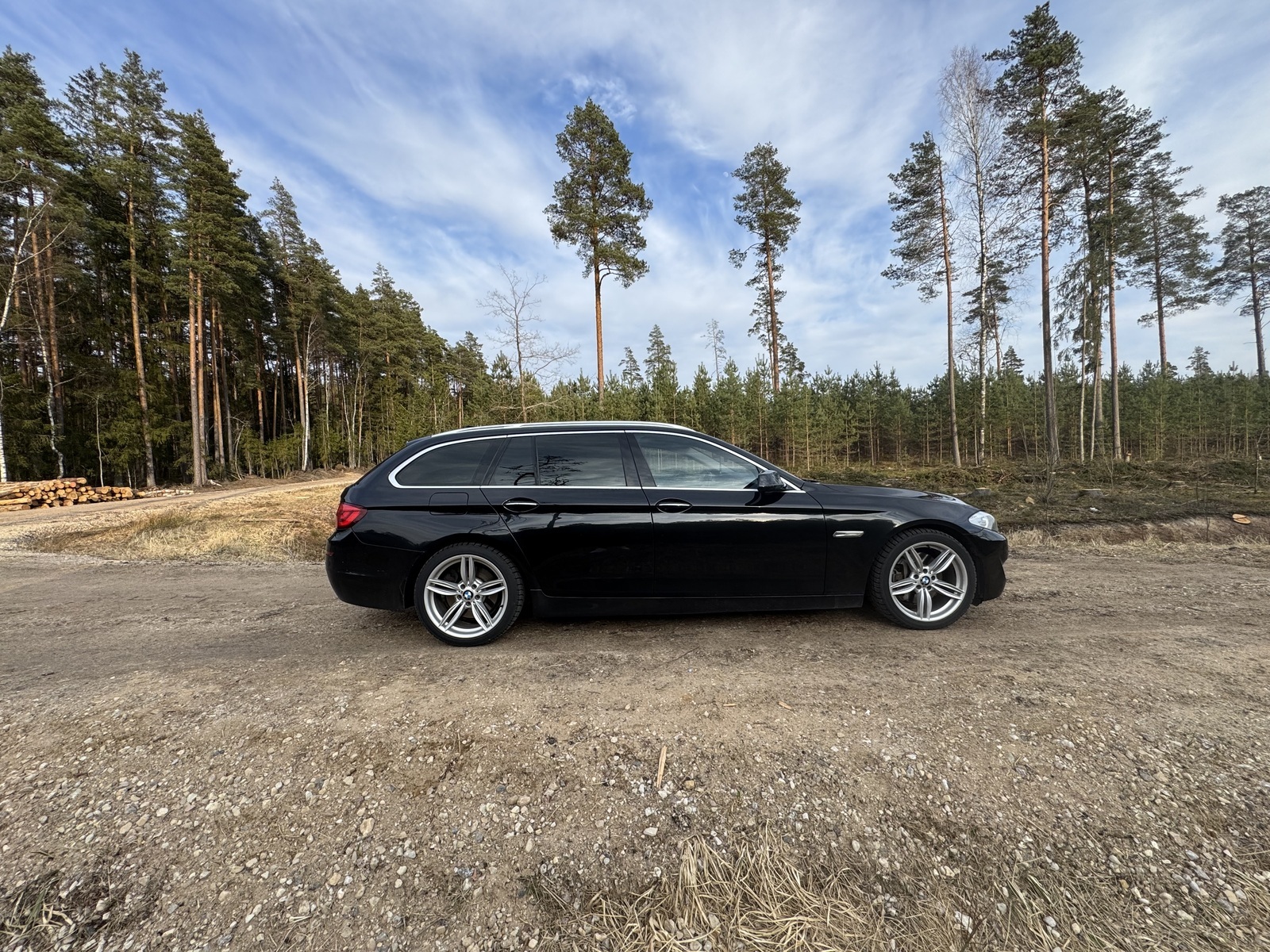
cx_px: 635
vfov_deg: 85.7
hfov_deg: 102.1
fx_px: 514
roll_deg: +1.6
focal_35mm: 14
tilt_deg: -2.5
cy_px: 476
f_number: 2.2
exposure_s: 1/763
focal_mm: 2.22
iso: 40
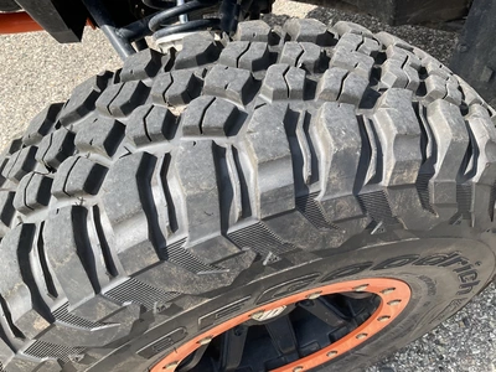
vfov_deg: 48.2
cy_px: 186
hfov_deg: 61.7
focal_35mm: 29
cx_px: 248
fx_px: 416
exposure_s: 1/534
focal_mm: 3
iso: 25
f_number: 1.8
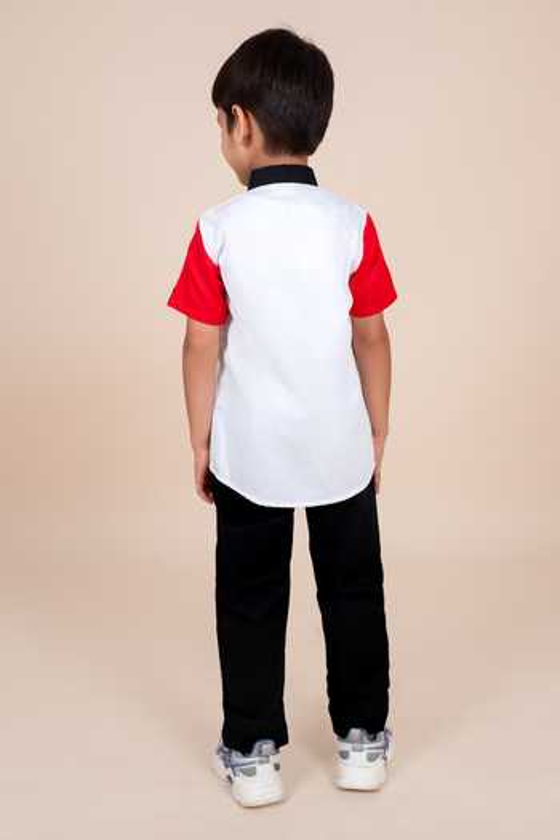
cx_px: 280
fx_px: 817
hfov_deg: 37.9
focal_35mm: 35
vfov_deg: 54.4
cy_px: 420
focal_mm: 35
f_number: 8
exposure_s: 1/125
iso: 100
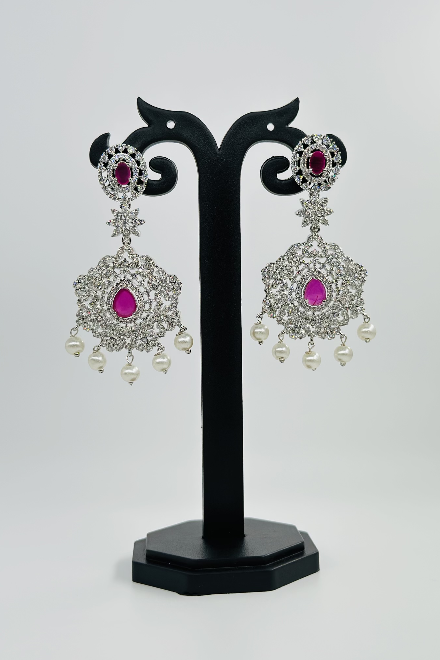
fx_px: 917
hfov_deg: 27.0
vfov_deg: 39.6
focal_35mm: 50
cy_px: 330
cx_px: 246
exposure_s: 1/1541
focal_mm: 6.86
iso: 80
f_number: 1.78
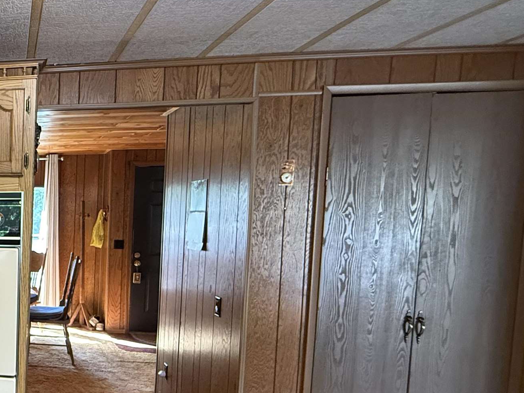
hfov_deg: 41.4
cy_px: 259
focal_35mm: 33
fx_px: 499
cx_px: -79
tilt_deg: -5.4
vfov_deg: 42.4
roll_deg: -0.7
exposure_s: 1/60
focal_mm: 2.22
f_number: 2.2
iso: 640
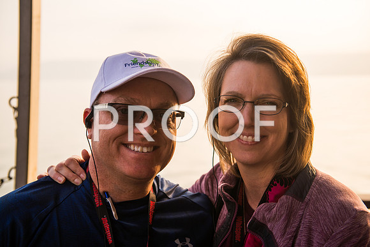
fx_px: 493
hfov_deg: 41.1
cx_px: 185
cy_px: 124
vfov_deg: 28.1
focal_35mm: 48
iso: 100
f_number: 2.8
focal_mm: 48
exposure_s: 1/640
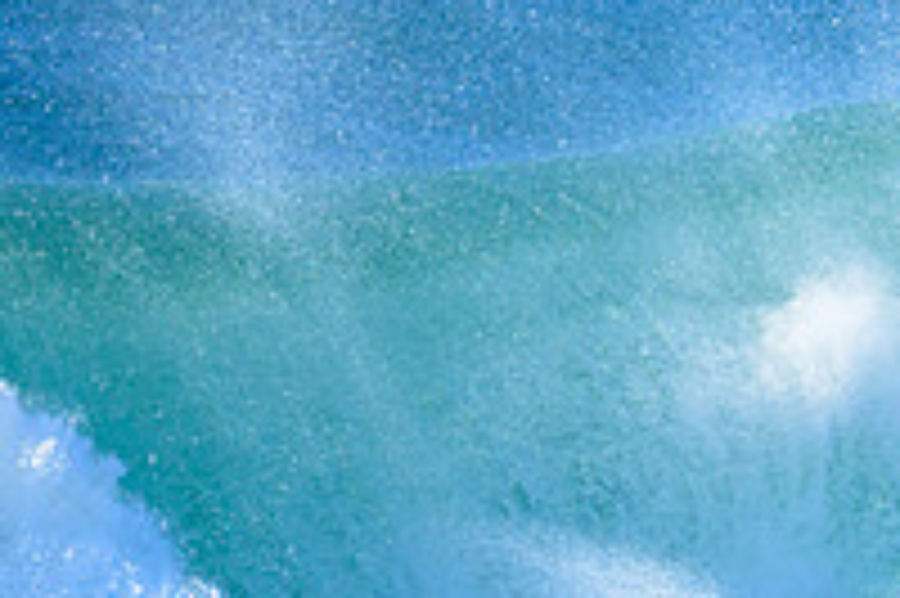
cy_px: 803
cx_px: 1084
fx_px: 58076
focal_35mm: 2325
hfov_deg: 0.9
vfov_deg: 0.6
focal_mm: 800
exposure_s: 1/2000
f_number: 8
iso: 1000
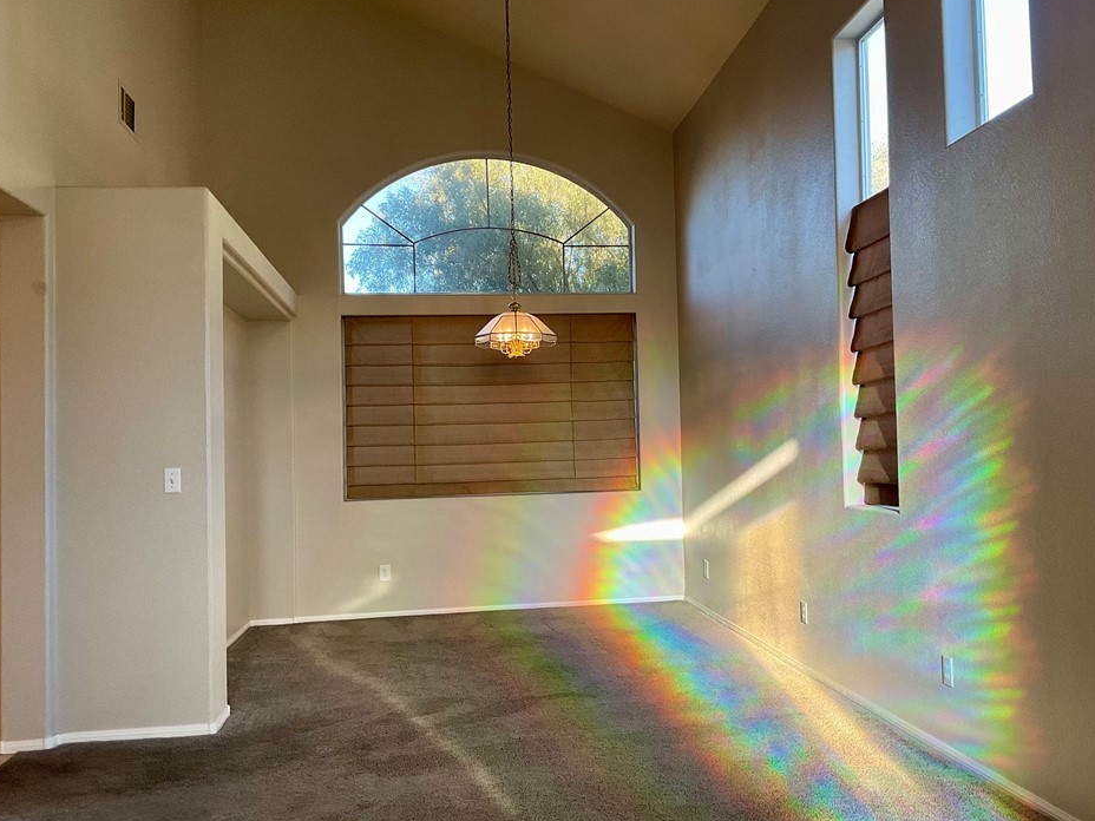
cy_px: 416
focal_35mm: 32
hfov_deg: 56.8
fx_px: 1012
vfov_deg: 44.2
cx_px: 588
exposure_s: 1/120
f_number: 1.8
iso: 64
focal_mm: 3
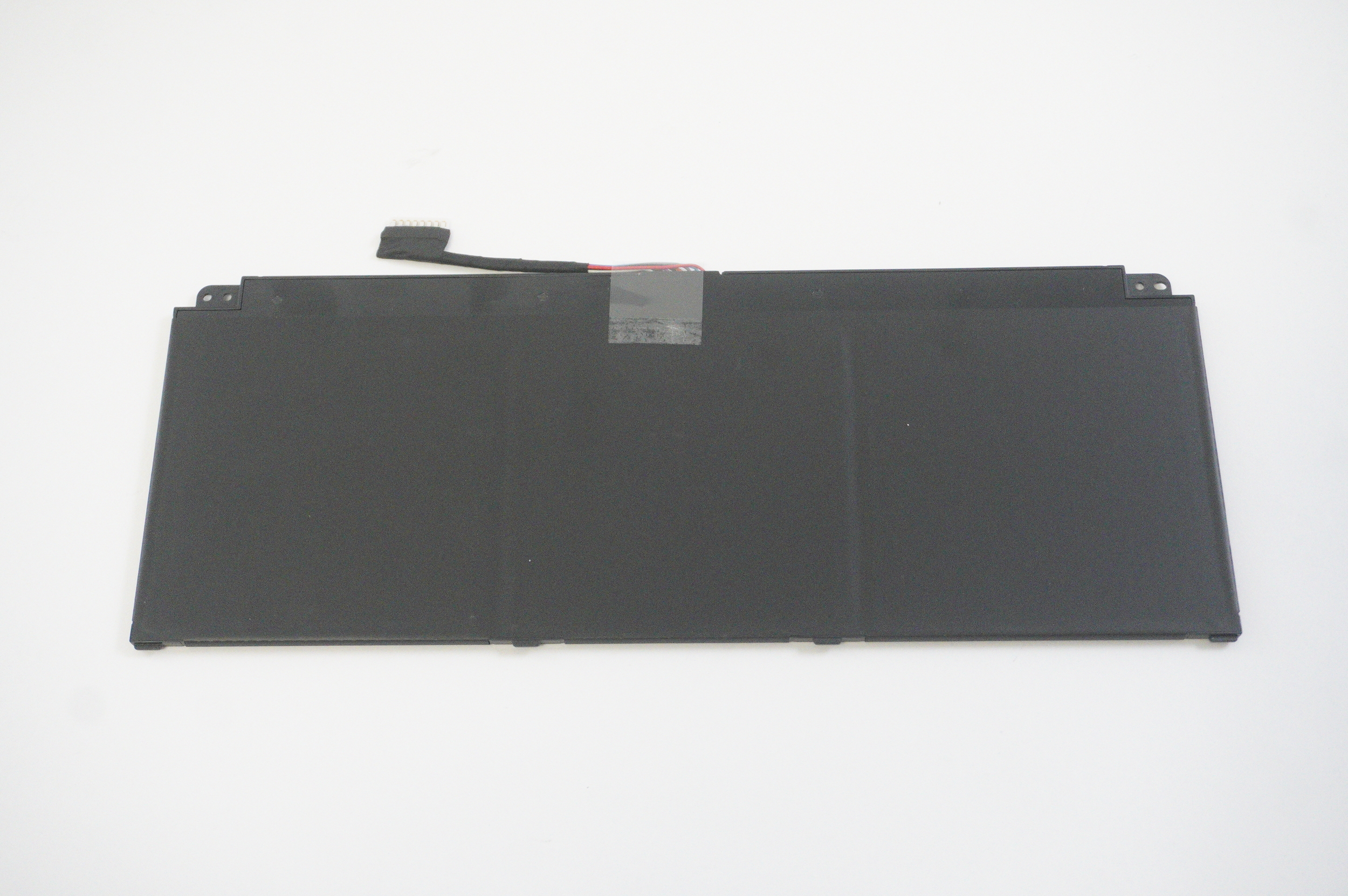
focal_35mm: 44
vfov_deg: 30.8
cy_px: 448
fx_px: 1627
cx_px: 674
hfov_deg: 45.0
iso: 6400
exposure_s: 1/250
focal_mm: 29
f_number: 5.6
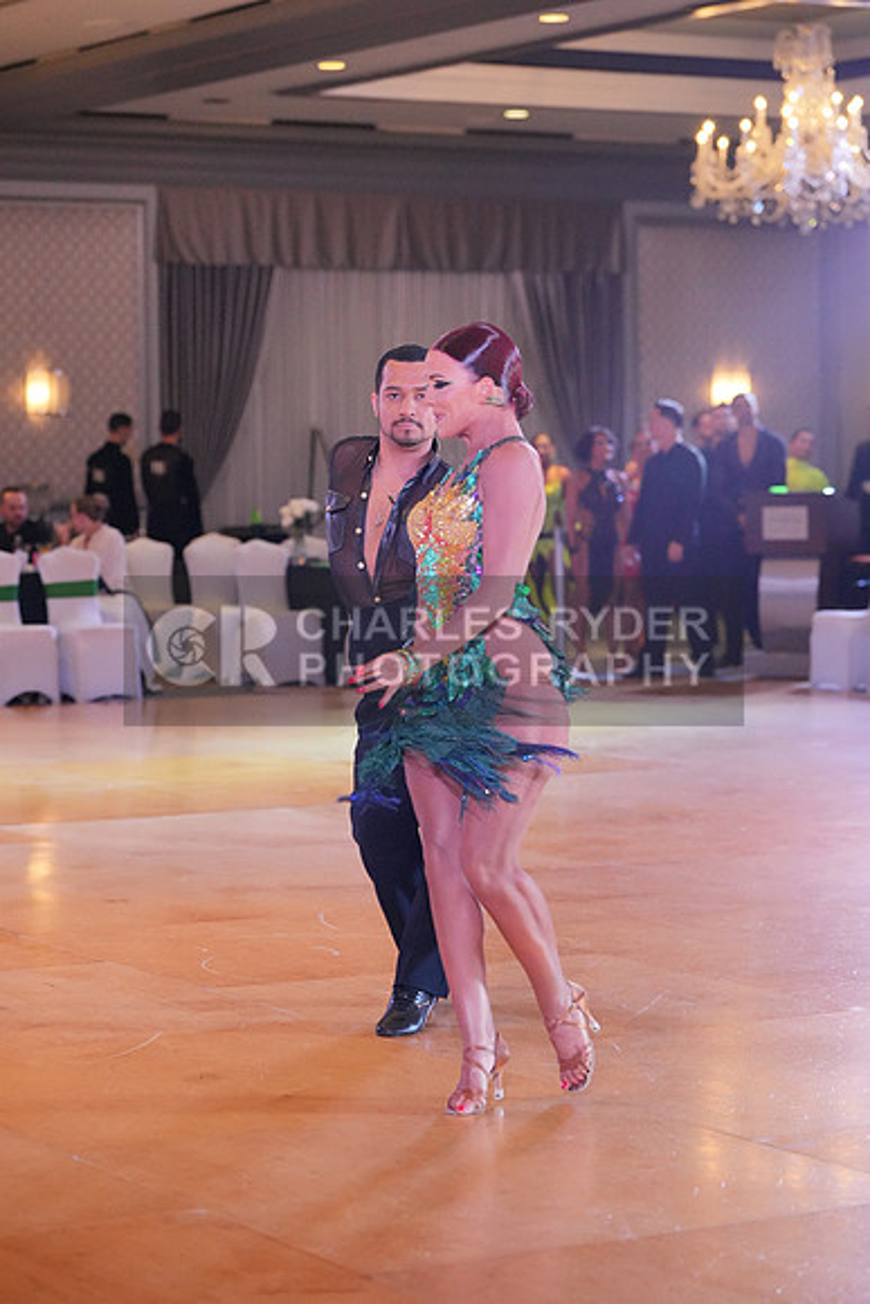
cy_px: 652
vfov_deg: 21.9
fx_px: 3369
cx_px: 435
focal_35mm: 93
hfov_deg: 14.7
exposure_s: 1/500
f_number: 3.5
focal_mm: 93
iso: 6400
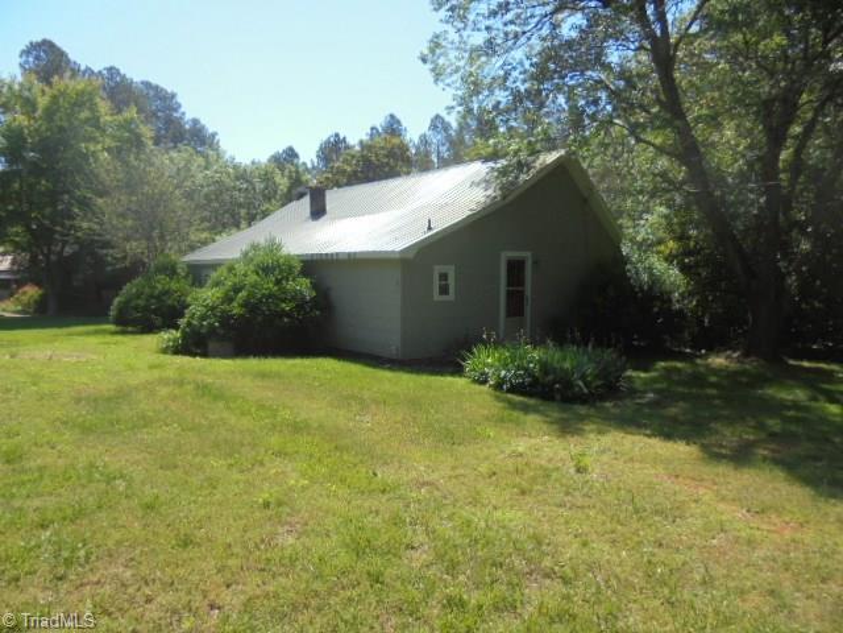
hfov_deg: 67.3
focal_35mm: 26
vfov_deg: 53.1
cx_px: 422
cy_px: 316
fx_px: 633
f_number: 3.5
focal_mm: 4.6
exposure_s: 1/500
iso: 100
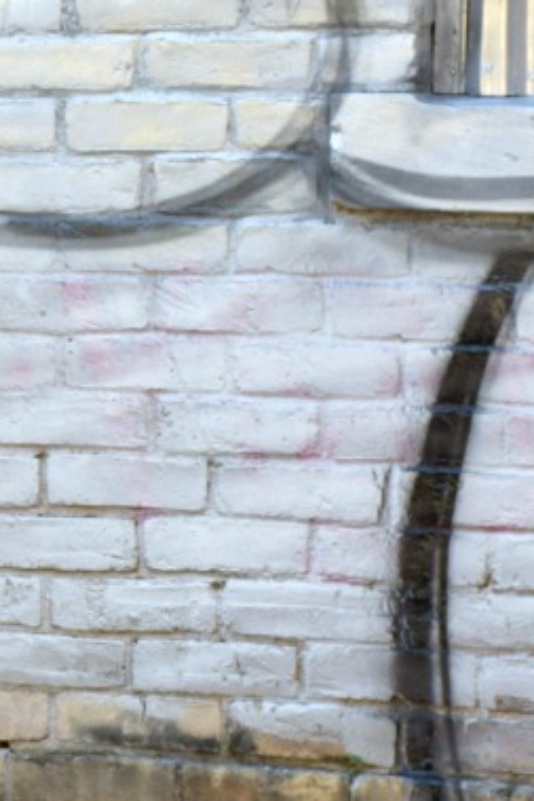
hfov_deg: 6.3
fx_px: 4747
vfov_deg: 9.6
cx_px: -300
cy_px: 216
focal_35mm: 214
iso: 200
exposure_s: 1/200
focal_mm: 45
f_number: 4.5
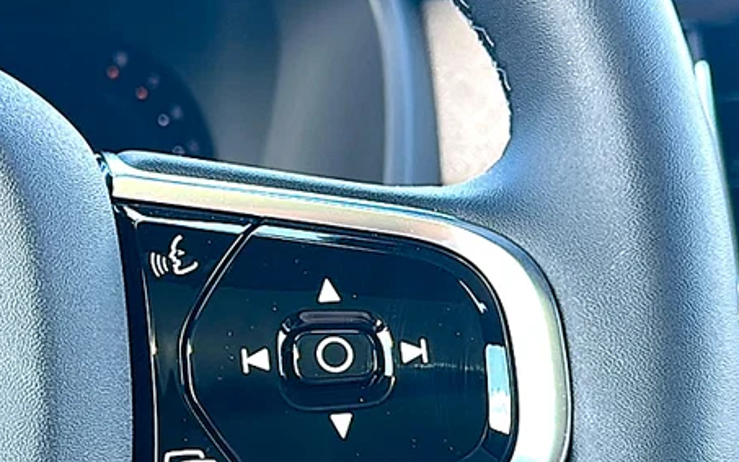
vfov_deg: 18.0
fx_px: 1450
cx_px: 328
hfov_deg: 28.6
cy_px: 335
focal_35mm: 72
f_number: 1.78
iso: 125
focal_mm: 6.86
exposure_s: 1/159
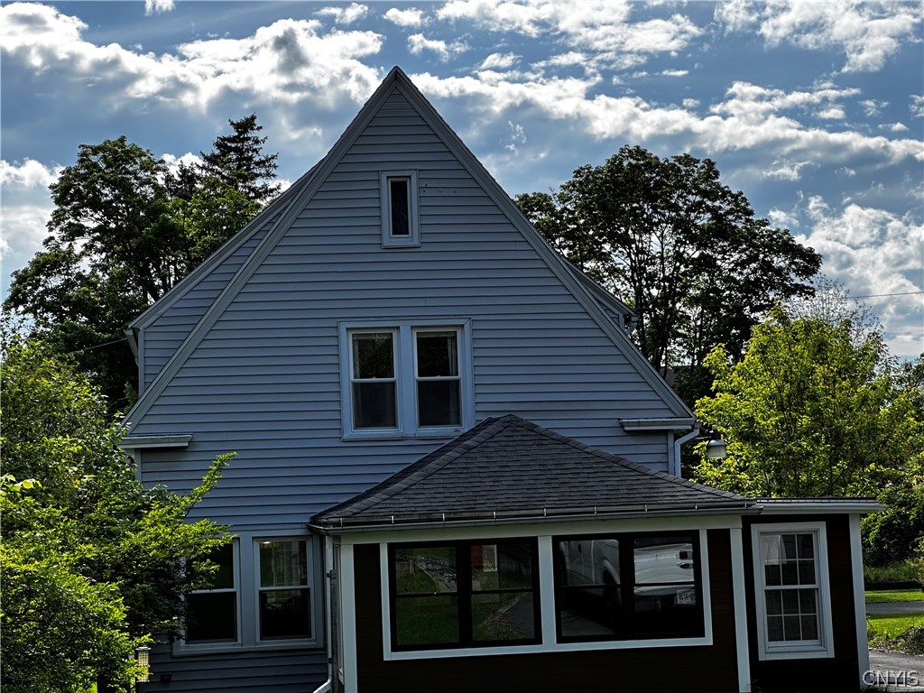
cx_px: 462
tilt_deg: +6.2
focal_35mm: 77
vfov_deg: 19.1
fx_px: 2055
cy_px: 346
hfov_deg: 25.3
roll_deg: +2.0
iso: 32
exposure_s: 1/463
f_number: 2.8
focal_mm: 9
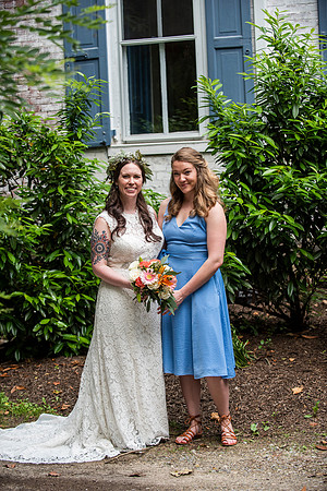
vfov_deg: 26.0
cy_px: 246
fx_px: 1063
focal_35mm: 78
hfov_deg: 17.5
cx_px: 164
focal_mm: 78
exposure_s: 1/1250
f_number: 3.5
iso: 640
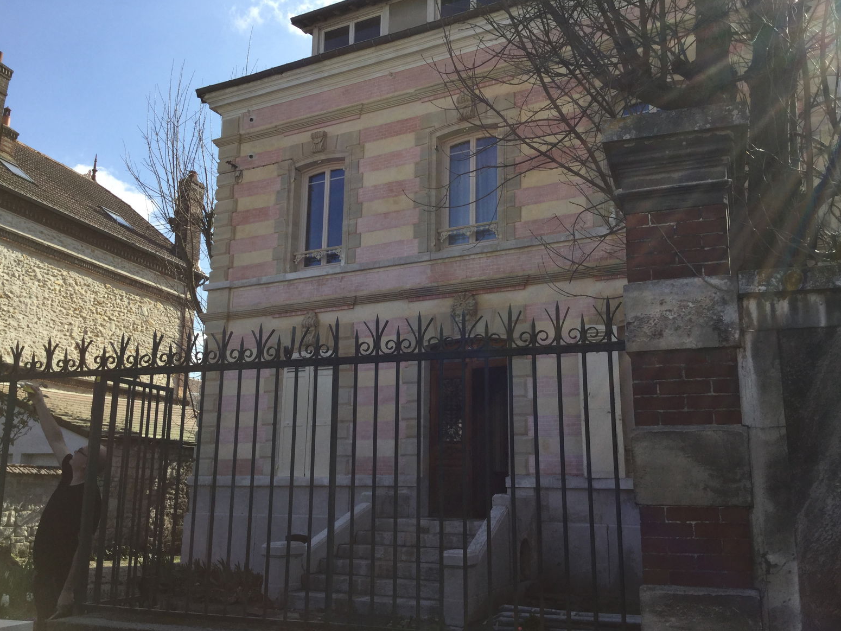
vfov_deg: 44.2
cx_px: 410
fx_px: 778
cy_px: 314
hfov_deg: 56.8
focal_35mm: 32
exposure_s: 1/947
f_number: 2.4
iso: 25
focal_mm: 3.3
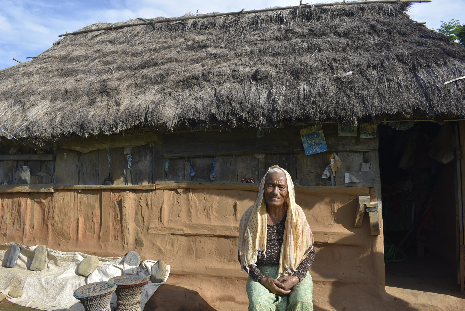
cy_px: 156
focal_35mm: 30
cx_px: 232
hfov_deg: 61.9
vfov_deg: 43.7
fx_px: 388
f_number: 8
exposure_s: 1/250
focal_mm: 20
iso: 125
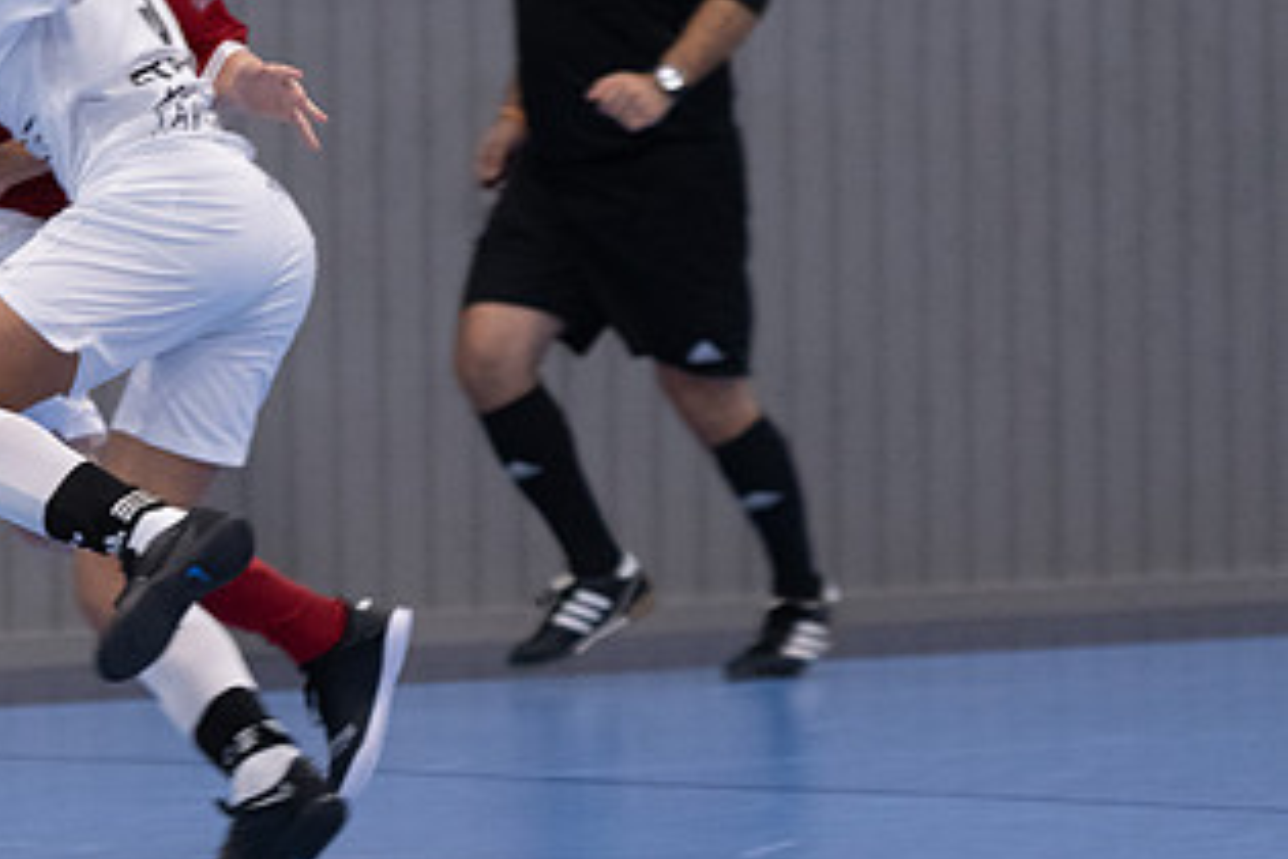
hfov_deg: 4.5
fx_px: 16528
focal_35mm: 462
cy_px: 460
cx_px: 106
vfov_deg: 3.0
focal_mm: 160
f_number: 3.2
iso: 1600
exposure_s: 1/400
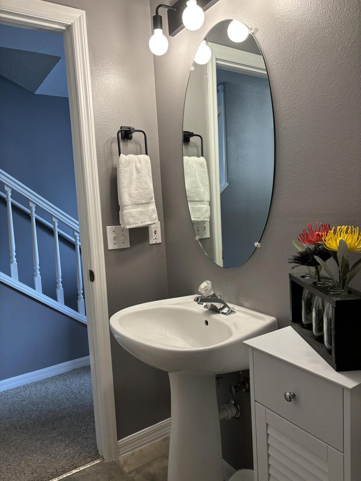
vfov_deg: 67.3
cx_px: 180
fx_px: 362
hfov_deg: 53.1
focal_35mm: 26
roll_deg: +4.3
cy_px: 240
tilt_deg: -7.4
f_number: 1.6
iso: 160
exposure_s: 1/60
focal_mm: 5.96
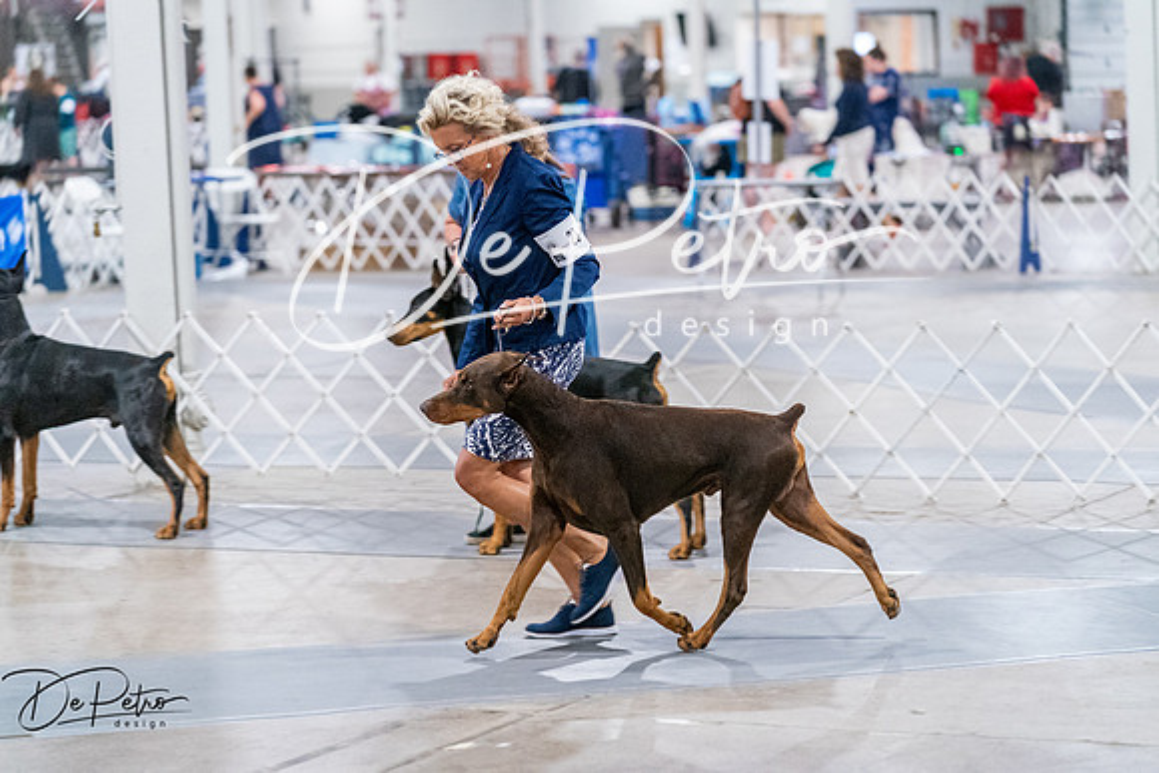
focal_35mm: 121
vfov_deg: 11.3
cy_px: 386
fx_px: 3896
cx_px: 580
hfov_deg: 16.9
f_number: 3.2
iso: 6400
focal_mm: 121
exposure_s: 1/320
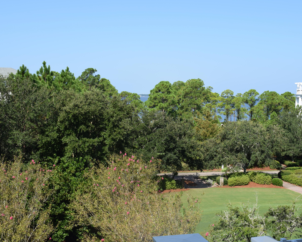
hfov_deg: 39.8
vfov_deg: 32.4
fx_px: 416
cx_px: 163
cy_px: 120
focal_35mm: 47
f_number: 9
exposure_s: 1/200
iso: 100
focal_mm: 27
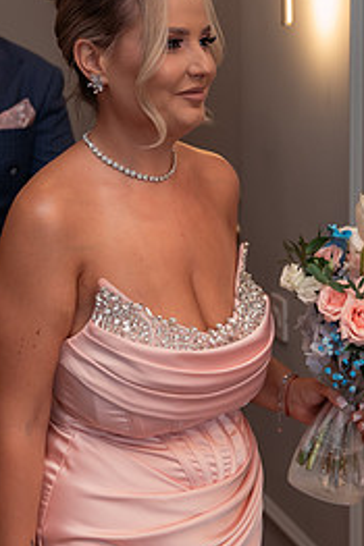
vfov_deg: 24.2
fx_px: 1276
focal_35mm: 84
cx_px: 298
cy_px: 216
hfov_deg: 16.1
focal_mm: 32
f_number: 2.8
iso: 1000
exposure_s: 1/200
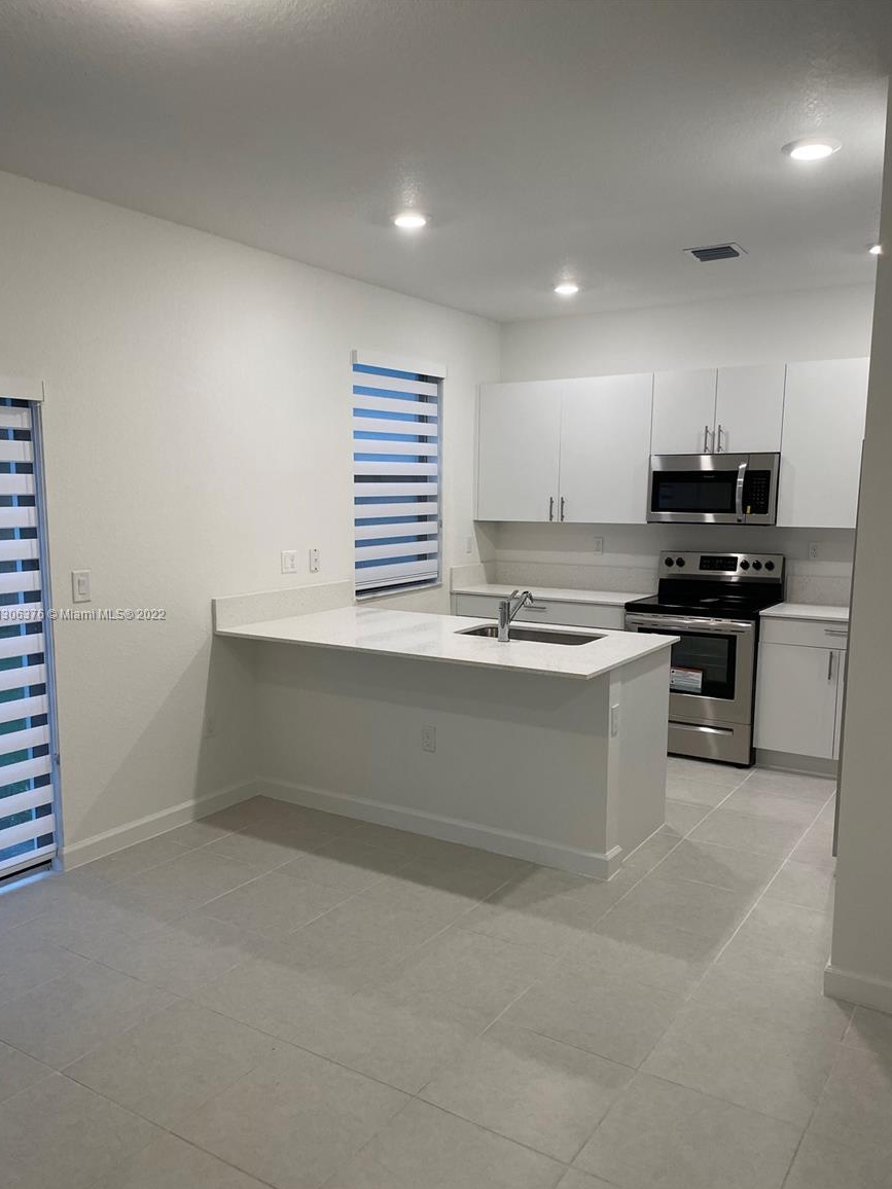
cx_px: 439
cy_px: 615
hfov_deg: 51.4
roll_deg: -0.3
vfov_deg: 65.3
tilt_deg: -7.4
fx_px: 928
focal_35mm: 27
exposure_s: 1/120
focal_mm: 4.2
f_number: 1.6
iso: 100
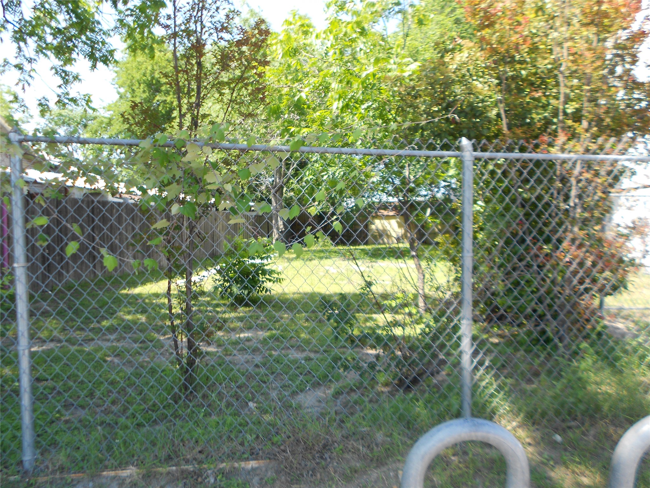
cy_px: 244
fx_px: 488
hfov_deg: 67.3
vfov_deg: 53.1
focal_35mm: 26
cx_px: 325
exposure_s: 1/160
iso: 80
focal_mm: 4.6
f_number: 3.2
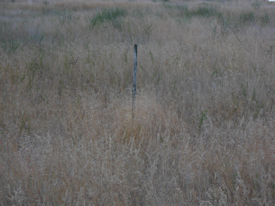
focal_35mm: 105
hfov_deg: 18.7
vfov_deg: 14.1
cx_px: 138
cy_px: 103
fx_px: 834
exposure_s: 1/500
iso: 80
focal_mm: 17.7
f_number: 5.3
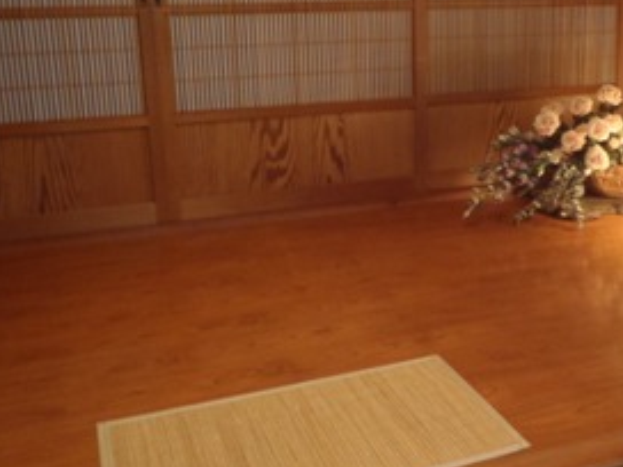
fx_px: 864
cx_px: 507
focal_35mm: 48
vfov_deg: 30.2
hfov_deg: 38.1
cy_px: 181
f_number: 3.9
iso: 250
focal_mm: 5
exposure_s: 1/4
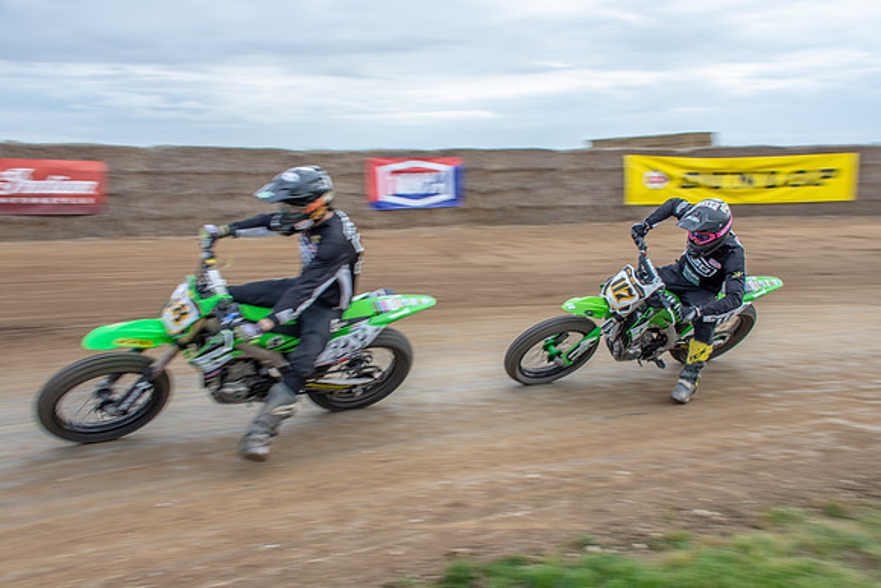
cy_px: 295
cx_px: 461
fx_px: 953
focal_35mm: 39
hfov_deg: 49.6
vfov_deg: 34.3
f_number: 8
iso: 320
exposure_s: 1/100
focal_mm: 24
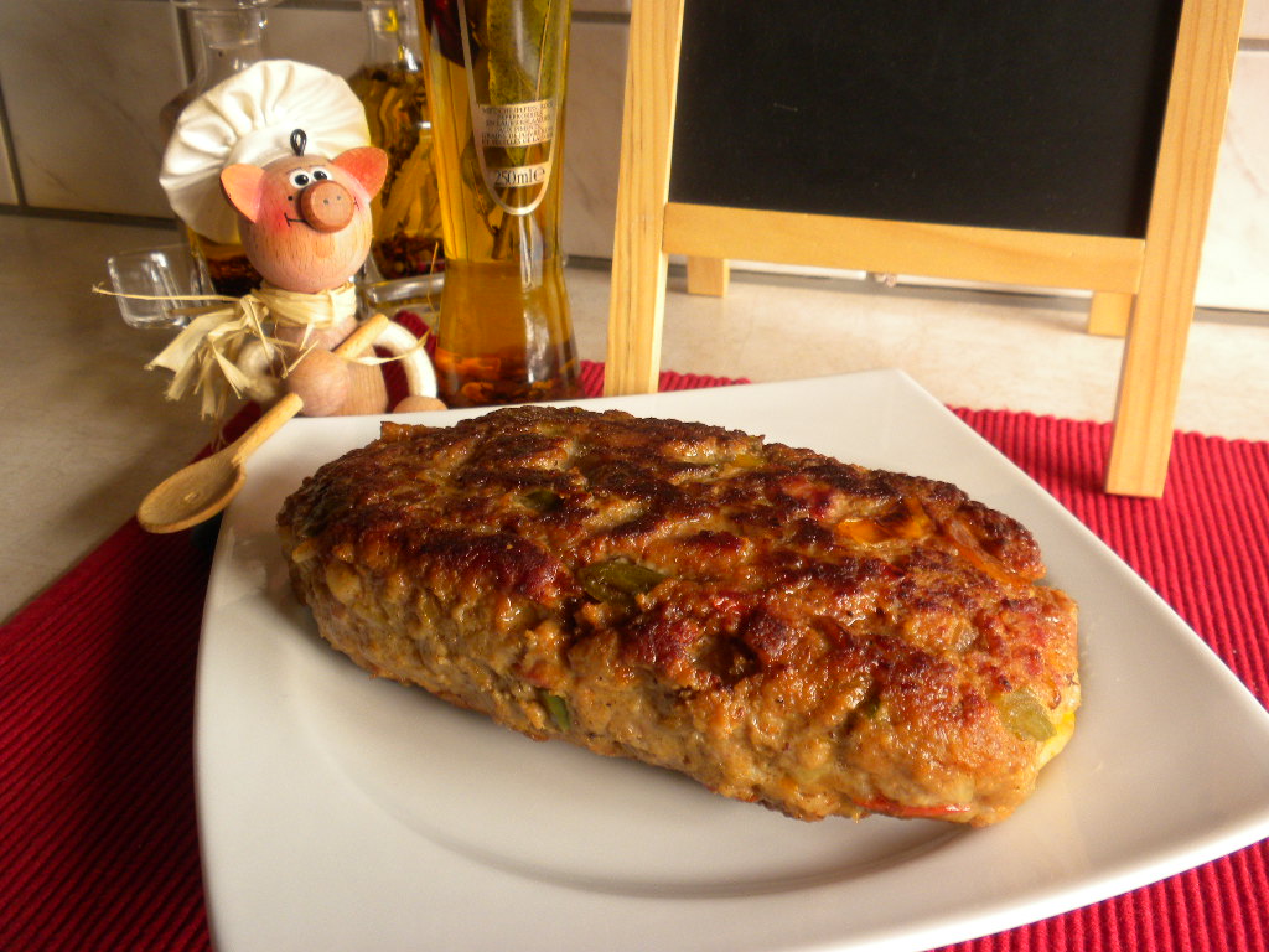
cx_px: 634
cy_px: 476
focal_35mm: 37
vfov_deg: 38.7
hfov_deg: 50.1
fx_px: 1356
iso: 127
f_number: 3.5
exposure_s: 1/53.8
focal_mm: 6.6
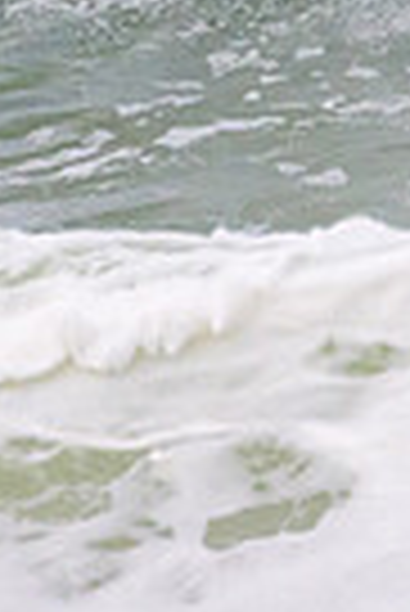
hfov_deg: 0.4
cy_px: -223
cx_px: 973
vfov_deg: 0.6
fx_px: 58238
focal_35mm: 3418
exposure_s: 1/3200
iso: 3600
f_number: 11
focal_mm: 800
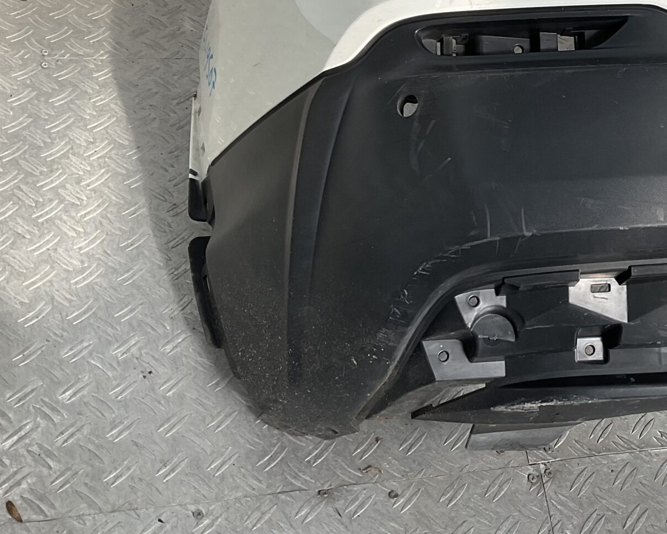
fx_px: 1184
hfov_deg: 29.7
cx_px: 640
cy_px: 109
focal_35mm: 60
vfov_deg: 25.0
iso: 16
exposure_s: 1/403
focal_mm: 3
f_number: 1.8
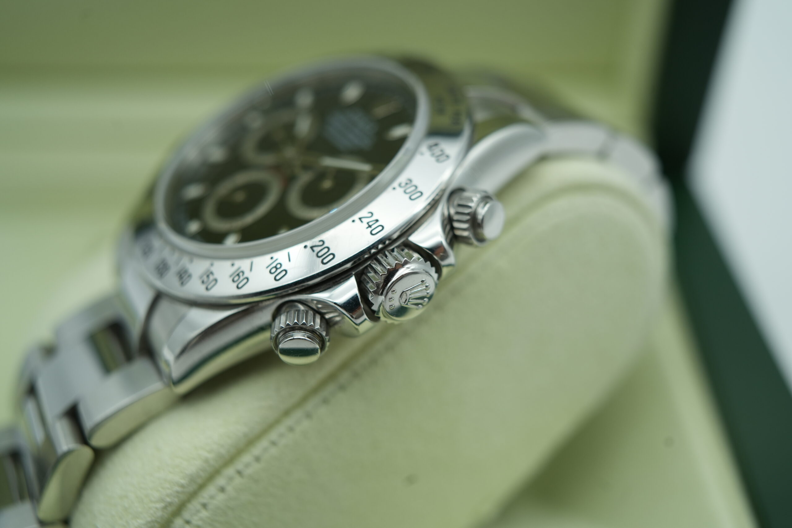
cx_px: 396
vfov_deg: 37.9
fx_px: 770
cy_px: 264
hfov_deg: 54.4
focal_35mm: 35
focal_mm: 35
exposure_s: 1/250
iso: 400
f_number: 5
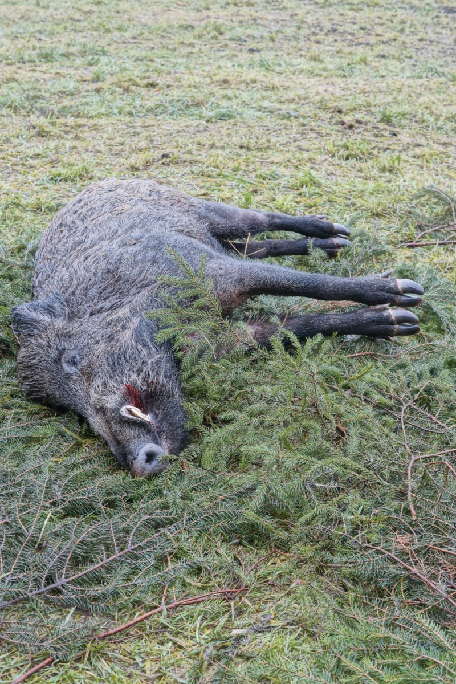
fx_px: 997
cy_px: 342
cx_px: 228
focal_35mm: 52
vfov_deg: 37.9
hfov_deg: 25.8
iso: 400
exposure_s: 1/30
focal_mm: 35
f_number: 6.7
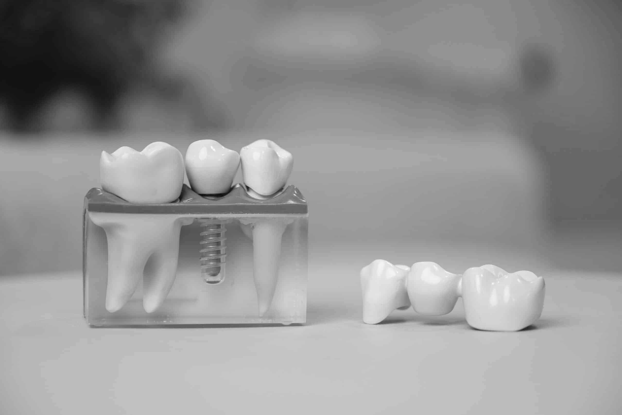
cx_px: 311
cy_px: 208
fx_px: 1209
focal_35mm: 70
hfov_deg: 28.8
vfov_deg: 19.5
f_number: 3.2
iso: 320
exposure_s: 1/100
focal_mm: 70
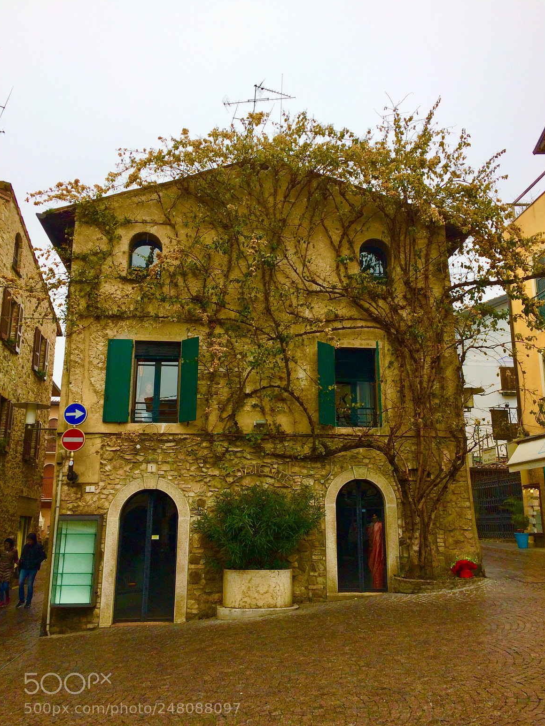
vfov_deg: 60.0
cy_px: 370
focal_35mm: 30
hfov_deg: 46.8
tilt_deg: +9.1
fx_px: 630
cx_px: 277
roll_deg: +1.3
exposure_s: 1/265
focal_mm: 4.15
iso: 32
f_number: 2.2
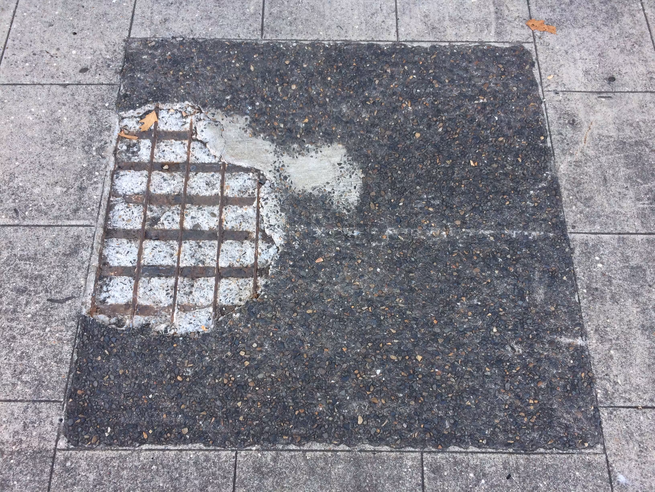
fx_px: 549
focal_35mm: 29
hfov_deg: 61.7
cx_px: 328
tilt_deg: -68.9
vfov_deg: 48.2
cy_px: 246
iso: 64
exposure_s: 1/120
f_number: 2.2
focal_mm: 4.15
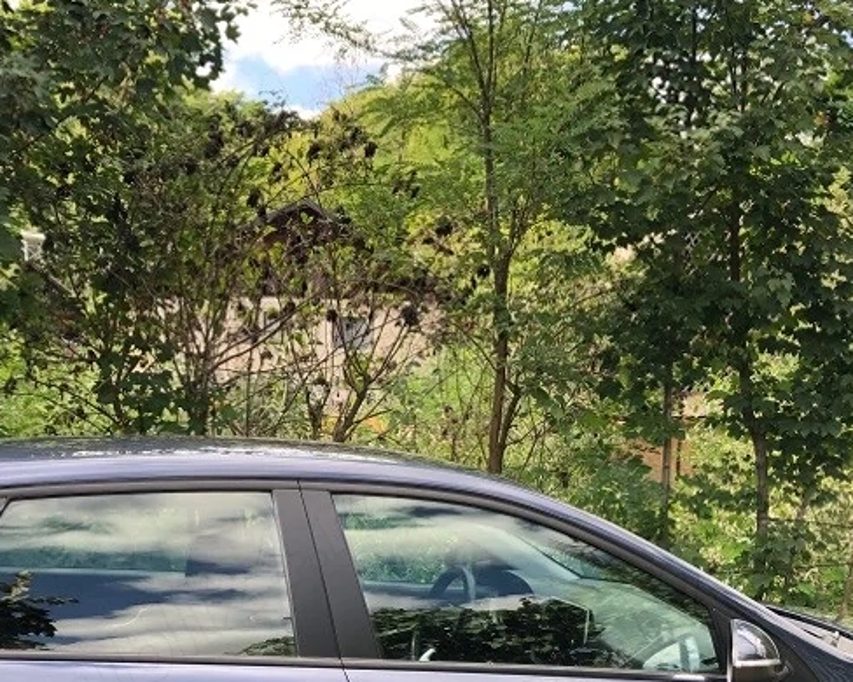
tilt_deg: -7.8
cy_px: 626
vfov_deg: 26.2
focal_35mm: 56
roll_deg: -1.5
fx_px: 1413
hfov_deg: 33.4
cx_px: 327
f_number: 1.8
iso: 20
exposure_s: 1/198
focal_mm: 3.99
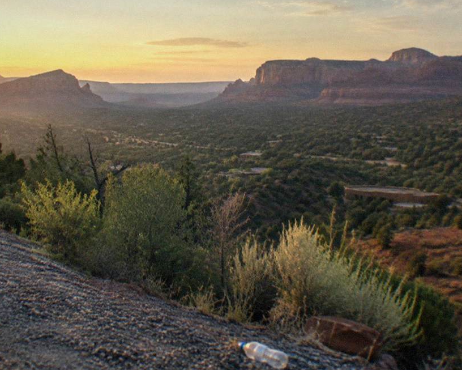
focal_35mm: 46
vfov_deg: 32.8
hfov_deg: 40.2
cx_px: 185
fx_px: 629
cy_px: 186
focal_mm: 40
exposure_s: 1/500
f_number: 4.5
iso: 320
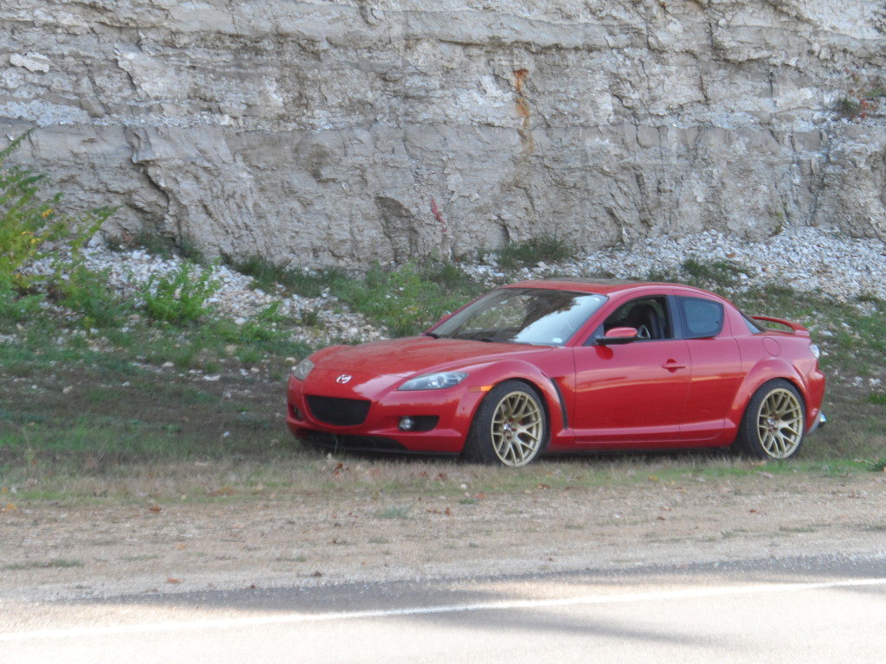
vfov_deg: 8.3
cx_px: 443
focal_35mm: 178
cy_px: 332
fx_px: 4556
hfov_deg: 11.1
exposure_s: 1/90
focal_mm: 28.9
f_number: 4.5
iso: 80
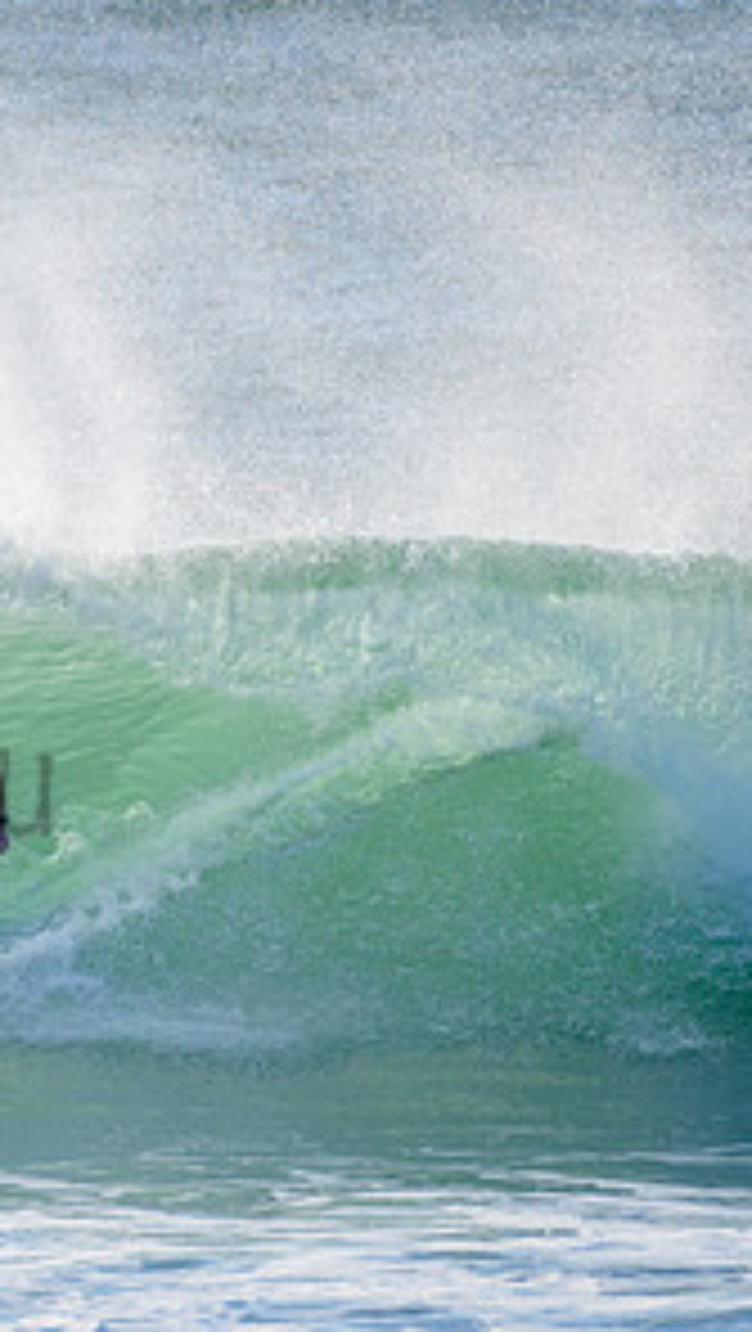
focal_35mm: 1249
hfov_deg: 1.0
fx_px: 44175
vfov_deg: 1.7
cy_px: 547
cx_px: -146
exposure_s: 1/1250
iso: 180
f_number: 5.6
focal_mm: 500
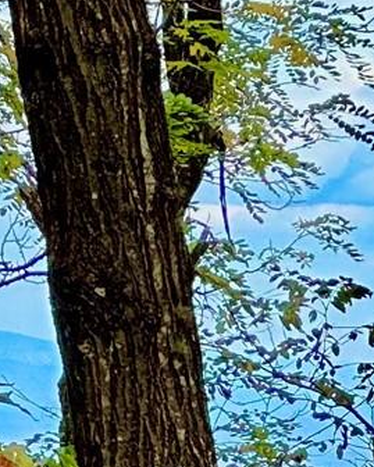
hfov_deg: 3.4
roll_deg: -0.8
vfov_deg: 4.2
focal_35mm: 458
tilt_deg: -2.4
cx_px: 373
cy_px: 610
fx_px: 6334
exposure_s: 1/317
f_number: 2.8
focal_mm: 9
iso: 32
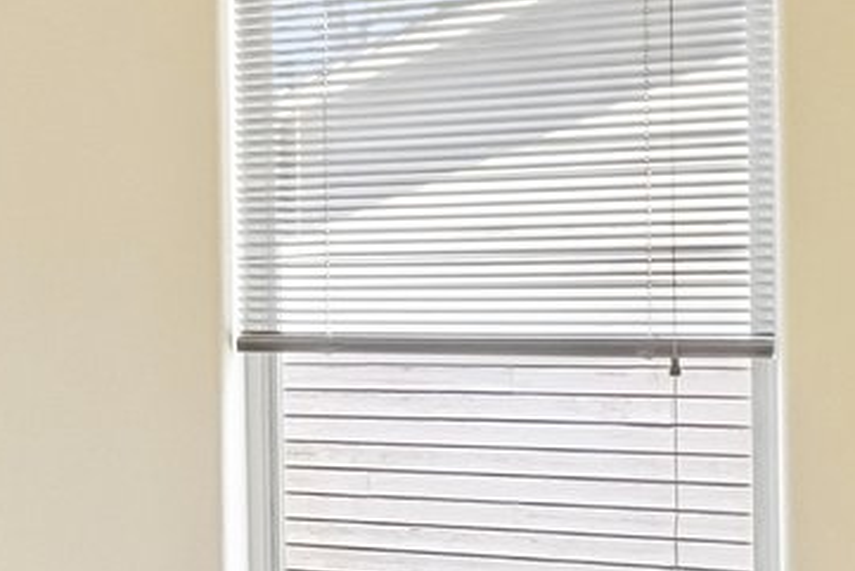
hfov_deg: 17.8
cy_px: 302
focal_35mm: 85
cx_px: -789
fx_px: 2019
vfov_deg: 16.1
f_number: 8
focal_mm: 10
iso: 800
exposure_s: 1/25
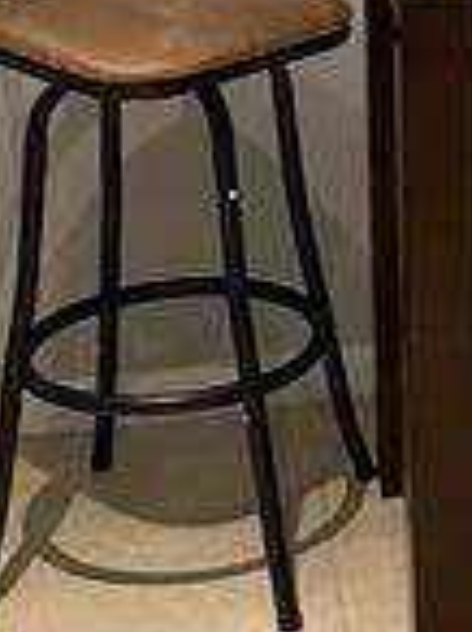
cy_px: -126
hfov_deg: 11.9
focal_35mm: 114
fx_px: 2079
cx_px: 857
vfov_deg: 16.6
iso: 500
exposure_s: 1/60
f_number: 1.8
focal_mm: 4.25
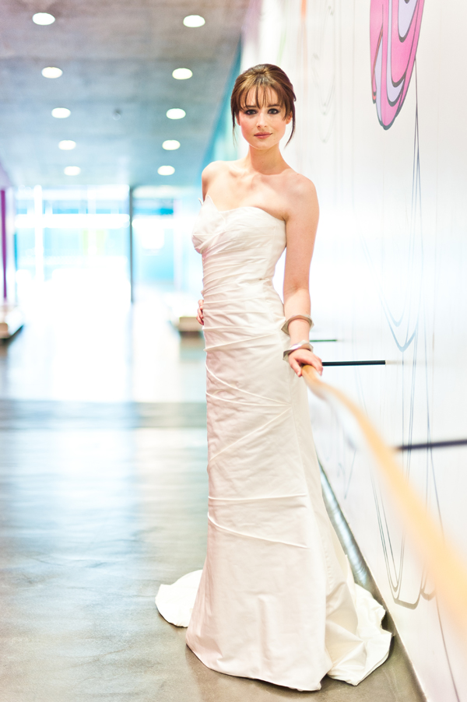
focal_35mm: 50
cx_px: 234
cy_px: 351
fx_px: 974
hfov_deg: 27.0
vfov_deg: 39.6
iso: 400
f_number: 1.4
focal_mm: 50
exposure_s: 1/100
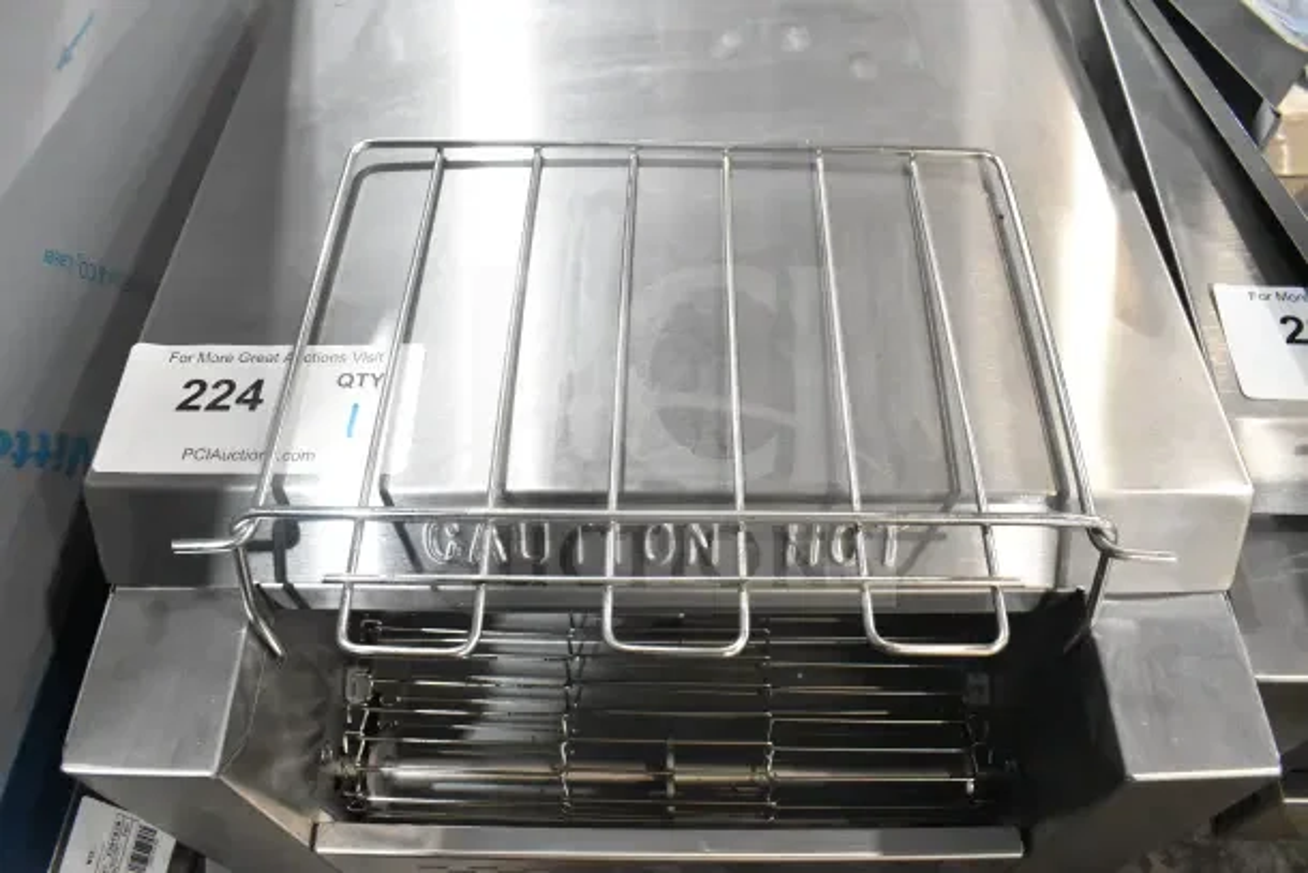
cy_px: 436
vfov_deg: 48.0
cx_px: 654
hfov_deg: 67.4
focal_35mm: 27
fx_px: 981
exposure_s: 1/160
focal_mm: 18
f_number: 6.3
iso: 6400
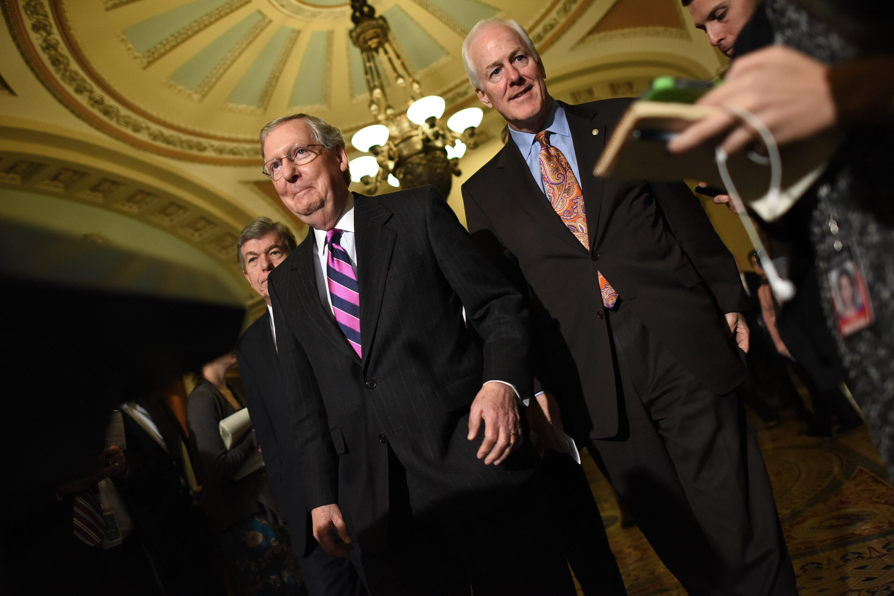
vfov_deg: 53.1
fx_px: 596
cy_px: 298
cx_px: 447
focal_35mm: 24
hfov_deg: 73.8
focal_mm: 24
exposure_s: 1/640
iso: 3200
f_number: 2
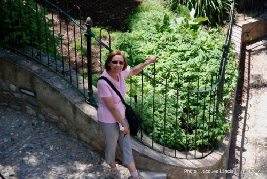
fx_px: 780
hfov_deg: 19.4
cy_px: 90
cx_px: 134
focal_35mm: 105
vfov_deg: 13.1
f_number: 4.5
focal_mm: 70
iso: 200
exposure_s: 1/200
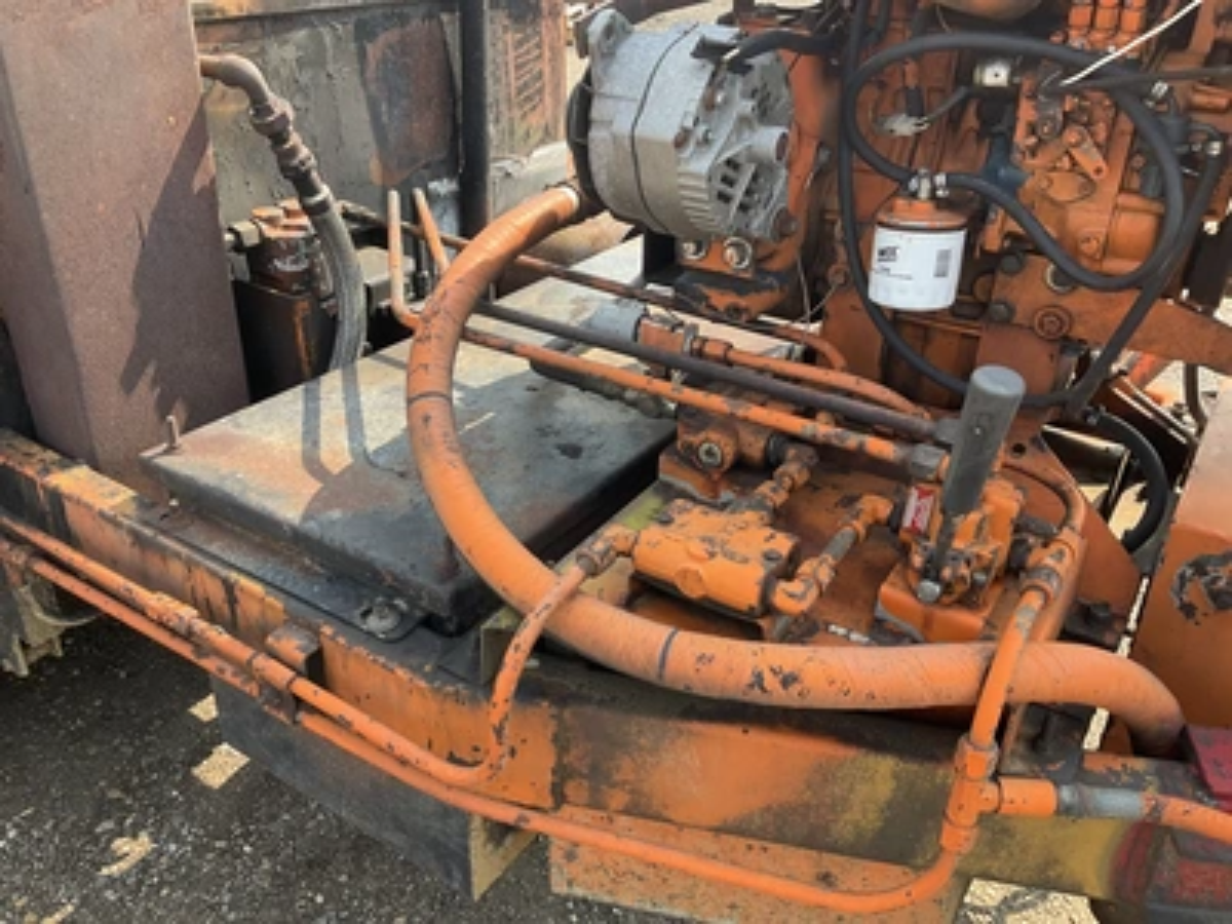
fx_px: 1032
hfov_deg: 61.7
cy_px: 462
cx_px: 616
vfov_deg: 48.2
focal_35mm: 29
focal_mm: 3
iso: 25
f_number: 1.8
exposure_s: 1/260
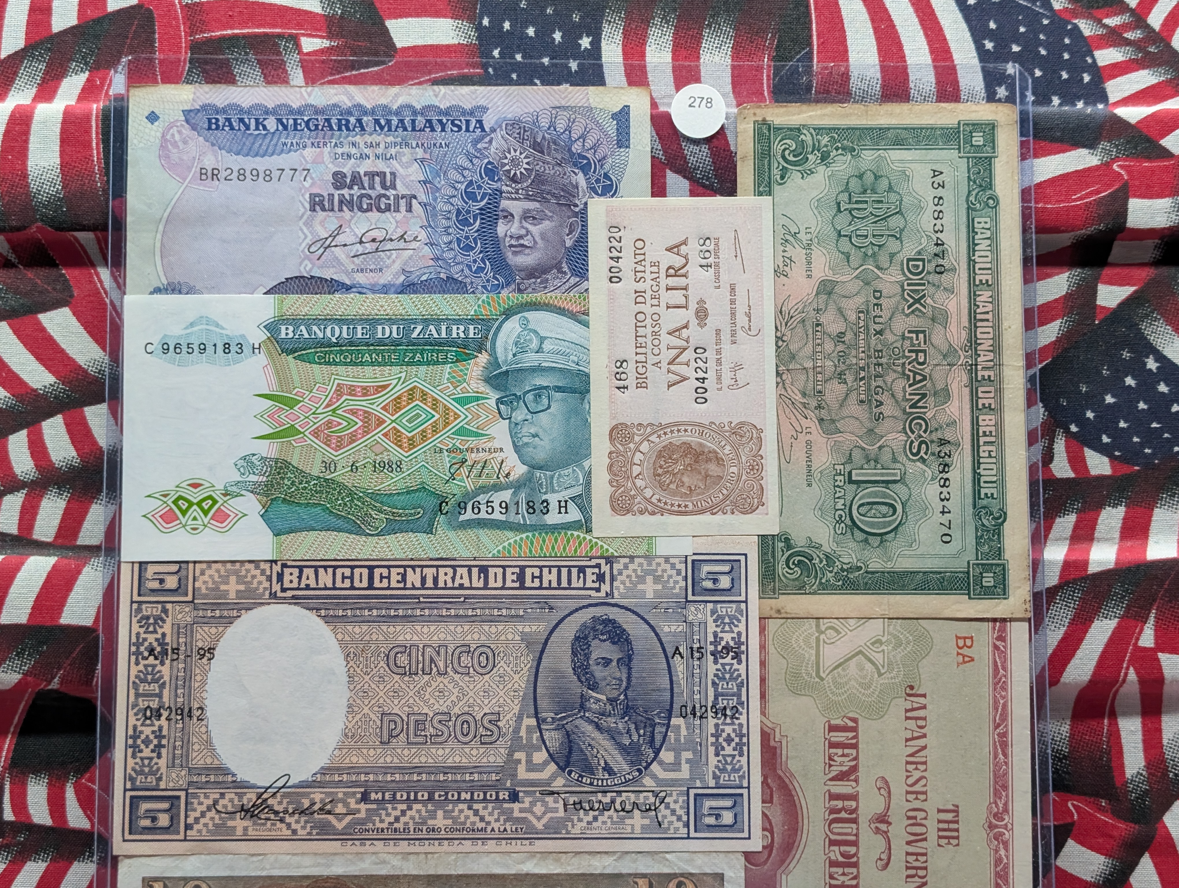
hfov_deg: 38.9
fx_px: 1671
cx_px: 590
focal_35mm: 49
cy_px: 444
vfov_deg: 29.7
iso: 701
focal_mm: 6.9
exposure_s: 1/556
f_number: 1.68
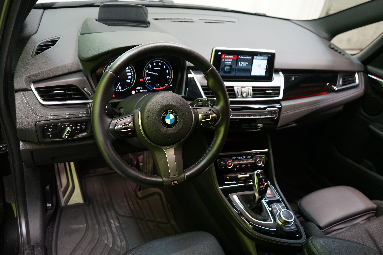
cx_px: 192
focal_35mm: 29
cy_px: 128
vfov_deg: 45.0
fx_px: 309
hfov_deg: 63.7
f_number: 3.5
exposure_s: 1/30
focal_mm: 29
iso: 1000
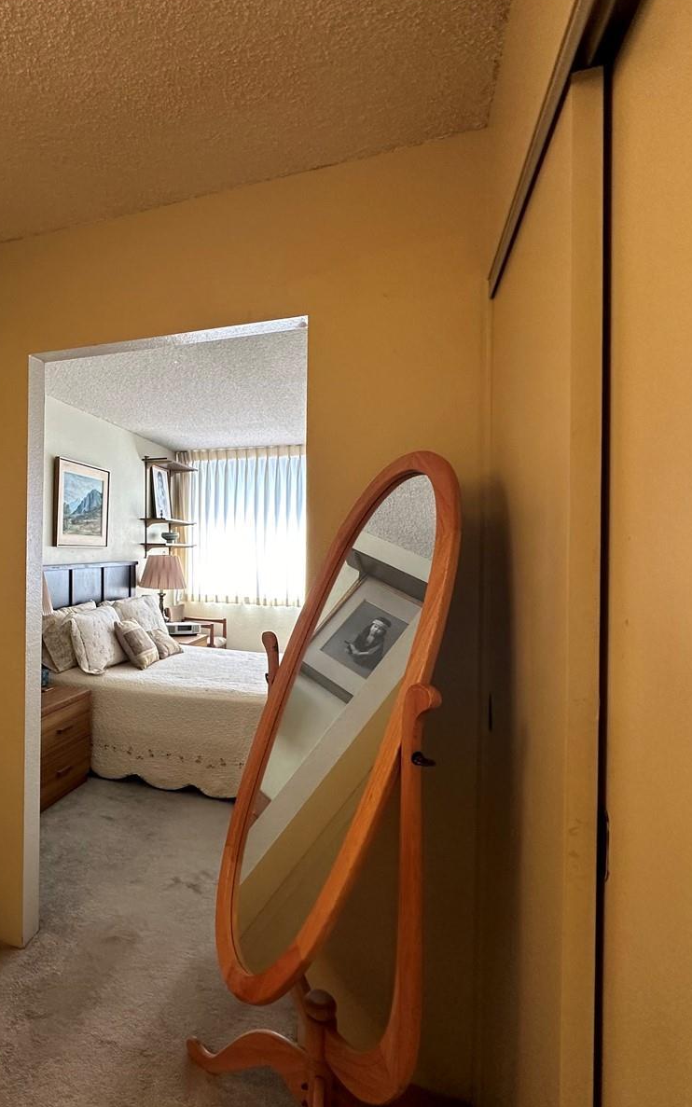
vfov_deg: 85.1
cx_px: 137
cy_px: 549
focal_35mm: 20
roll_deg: -1.3
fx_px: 603
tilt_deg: -0.4
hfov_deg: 55.4
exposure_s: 1/120
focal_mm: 2.22
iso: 200
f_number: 2.2
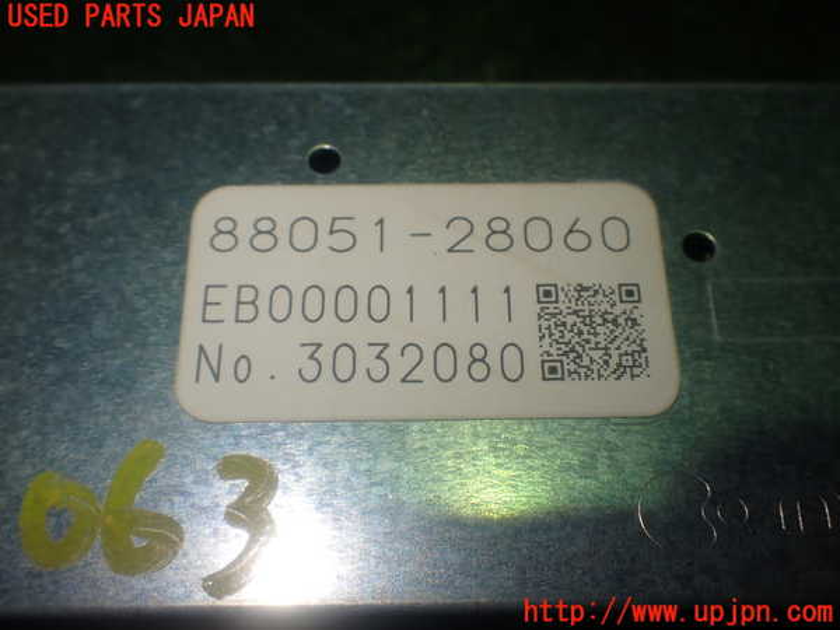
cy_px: 315
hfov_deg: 49.0
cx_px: 420
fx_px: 922
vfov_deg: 37.7
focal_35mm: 38
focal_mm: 6.83
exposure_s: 1/80
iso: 100
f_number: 3.5
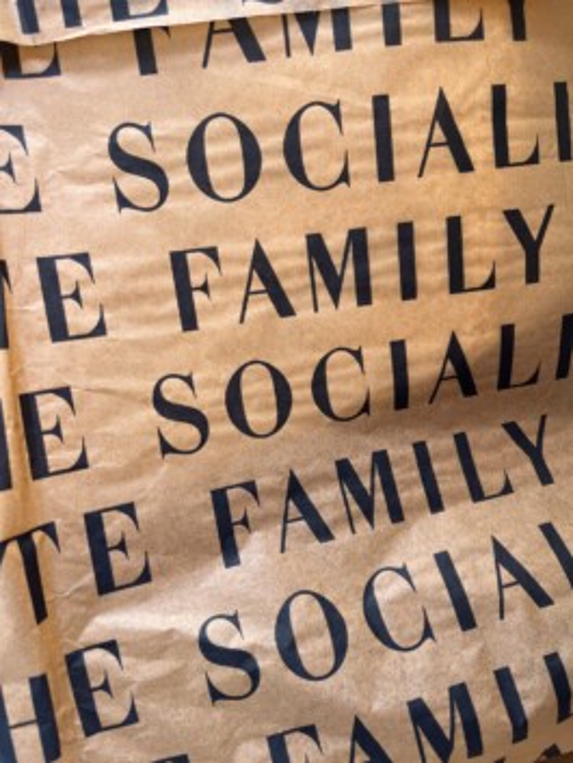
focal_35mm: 26
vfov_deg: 67.3
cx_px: 286
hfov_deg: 53.1
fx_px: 573
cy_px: 382
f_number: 1.6
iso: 50
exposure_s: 1/122
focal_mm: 5.1
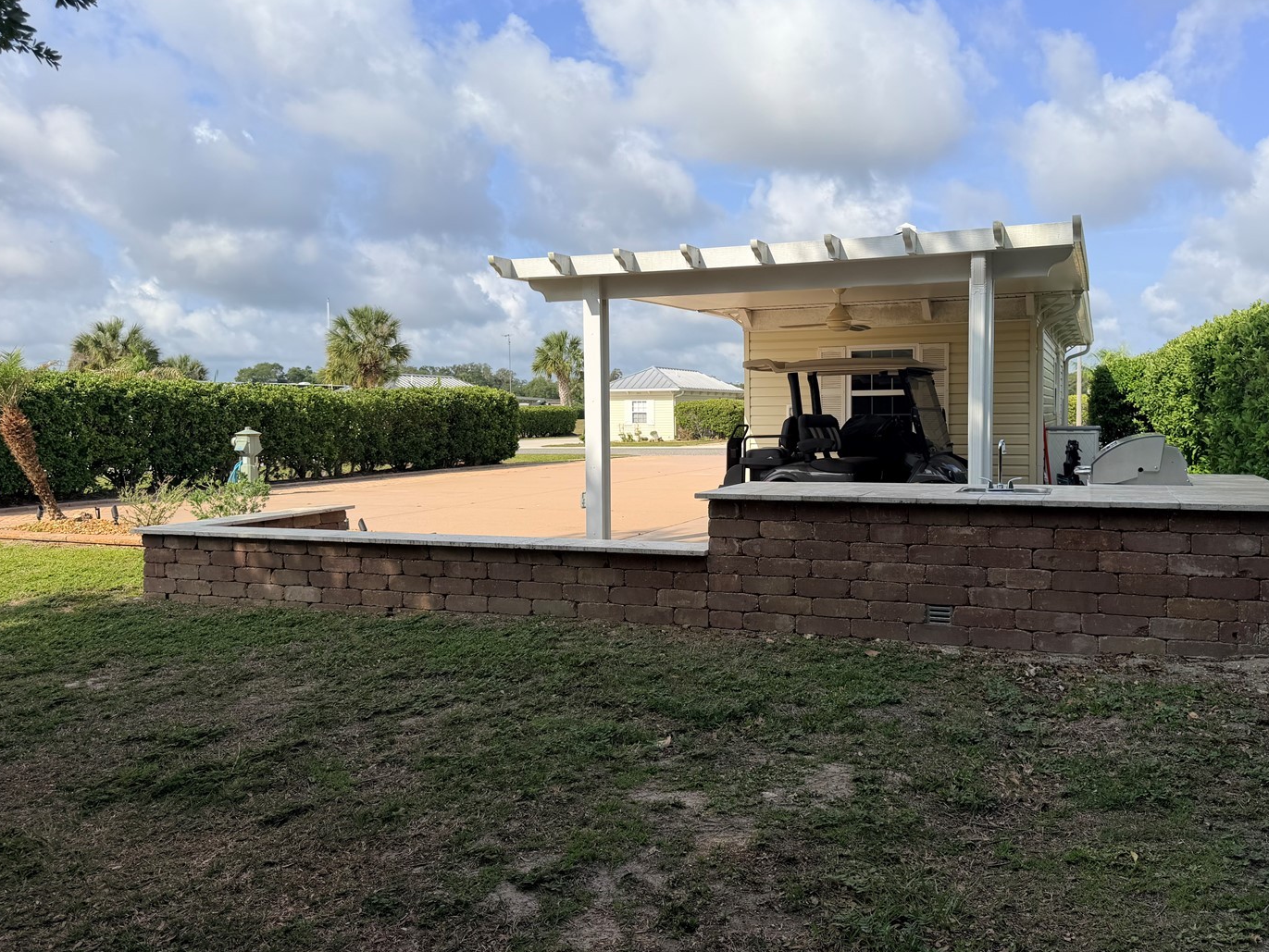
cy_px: 449
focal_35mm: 28
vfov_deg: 49.7
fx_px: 1027
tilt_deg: -1.2
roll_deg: +1.1
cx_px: 716
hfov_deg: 63.2
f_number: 1.78
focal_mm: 6.76
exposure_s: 1/4975
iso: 80
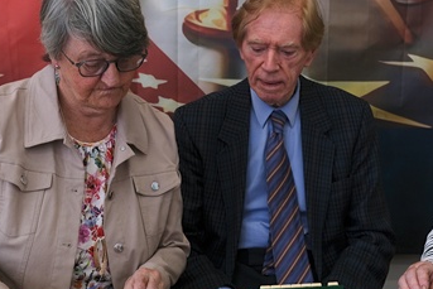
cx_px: 279
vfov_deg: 21.6
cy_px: 151
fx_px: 758
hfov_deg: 31.7
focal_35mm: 63
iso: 400
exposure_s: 1/125
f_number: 4
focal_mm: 24.3
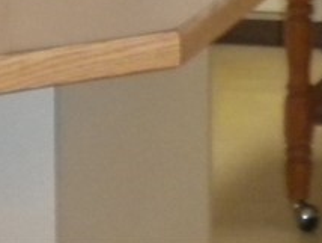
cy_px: -334
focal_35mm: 196
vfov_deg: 7.2
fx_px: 1825
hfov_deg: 9.9
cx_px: 429
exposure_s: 1/30
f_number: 3.5
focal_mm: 7.4
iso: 400
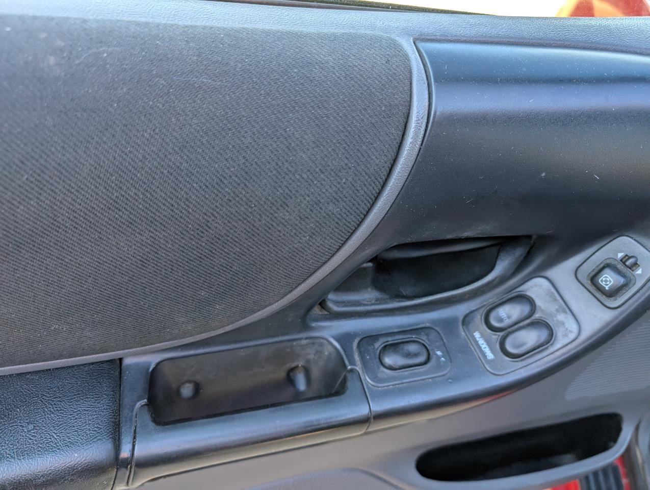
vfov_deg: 56.9
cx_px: 325
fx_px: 451
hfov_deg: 71.5
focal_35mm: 24
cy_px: 245
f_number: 1.68
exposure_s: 1/728
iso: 303
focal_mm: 6.9
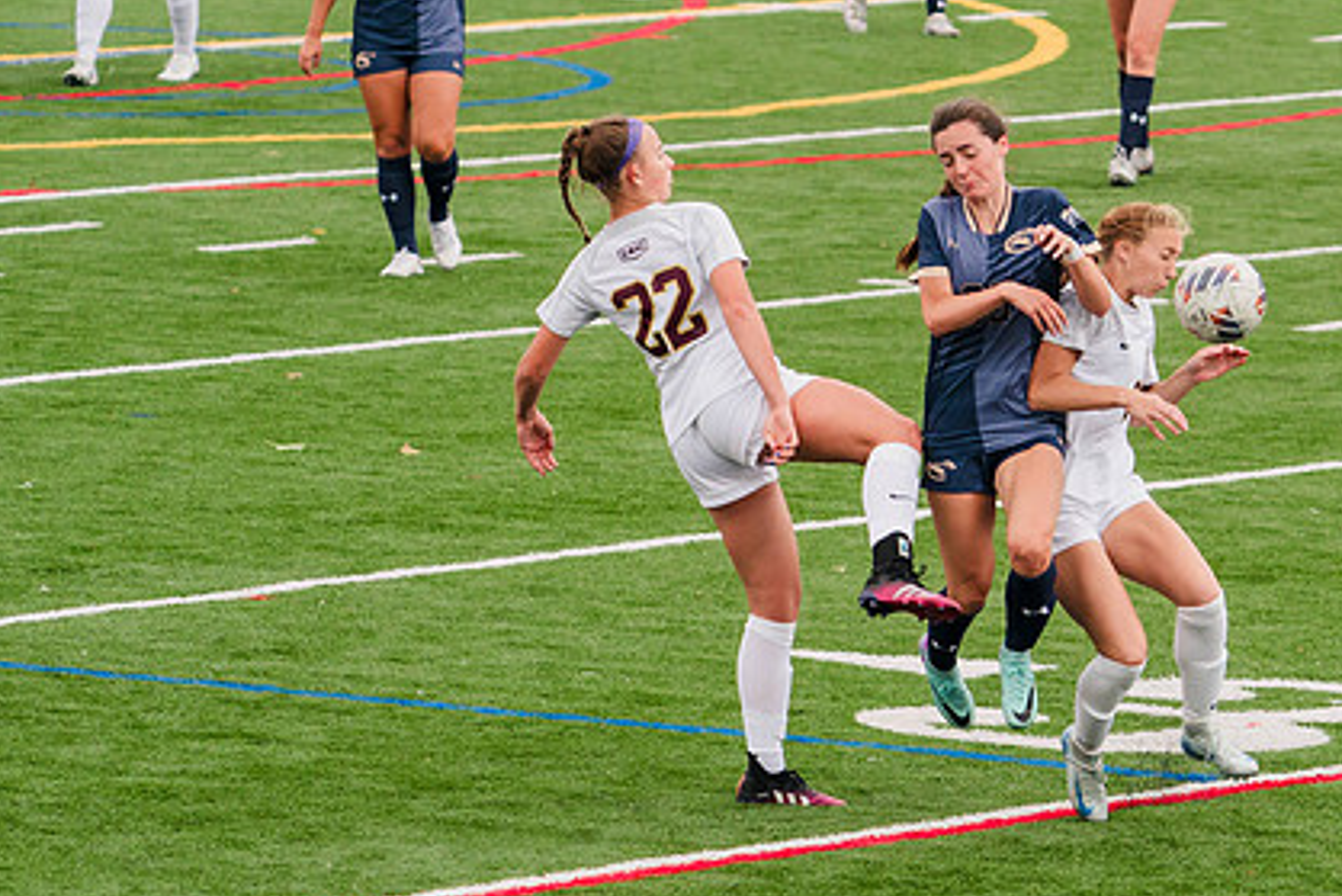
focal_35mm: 413
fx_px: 15400
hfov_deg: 5.0
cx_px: 1175
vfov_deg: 3.3
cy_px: 469
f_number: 5.6
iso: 640
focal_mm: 200
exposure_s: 1/1600
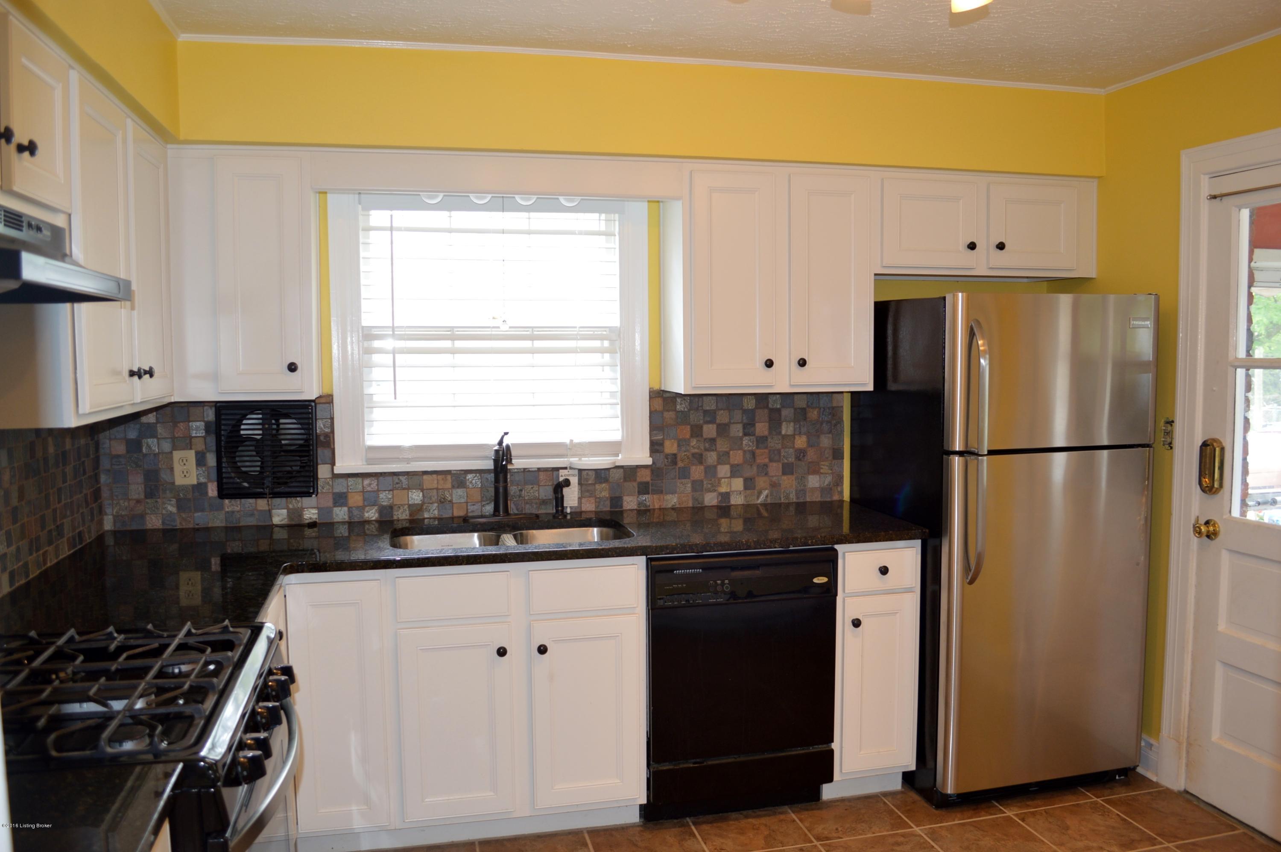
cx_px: 640
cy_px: 426
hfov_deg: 67.4
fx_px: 960
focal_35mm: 27
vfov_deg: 47.8
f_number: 3.5
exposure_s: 1/30
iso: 220
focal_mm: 18
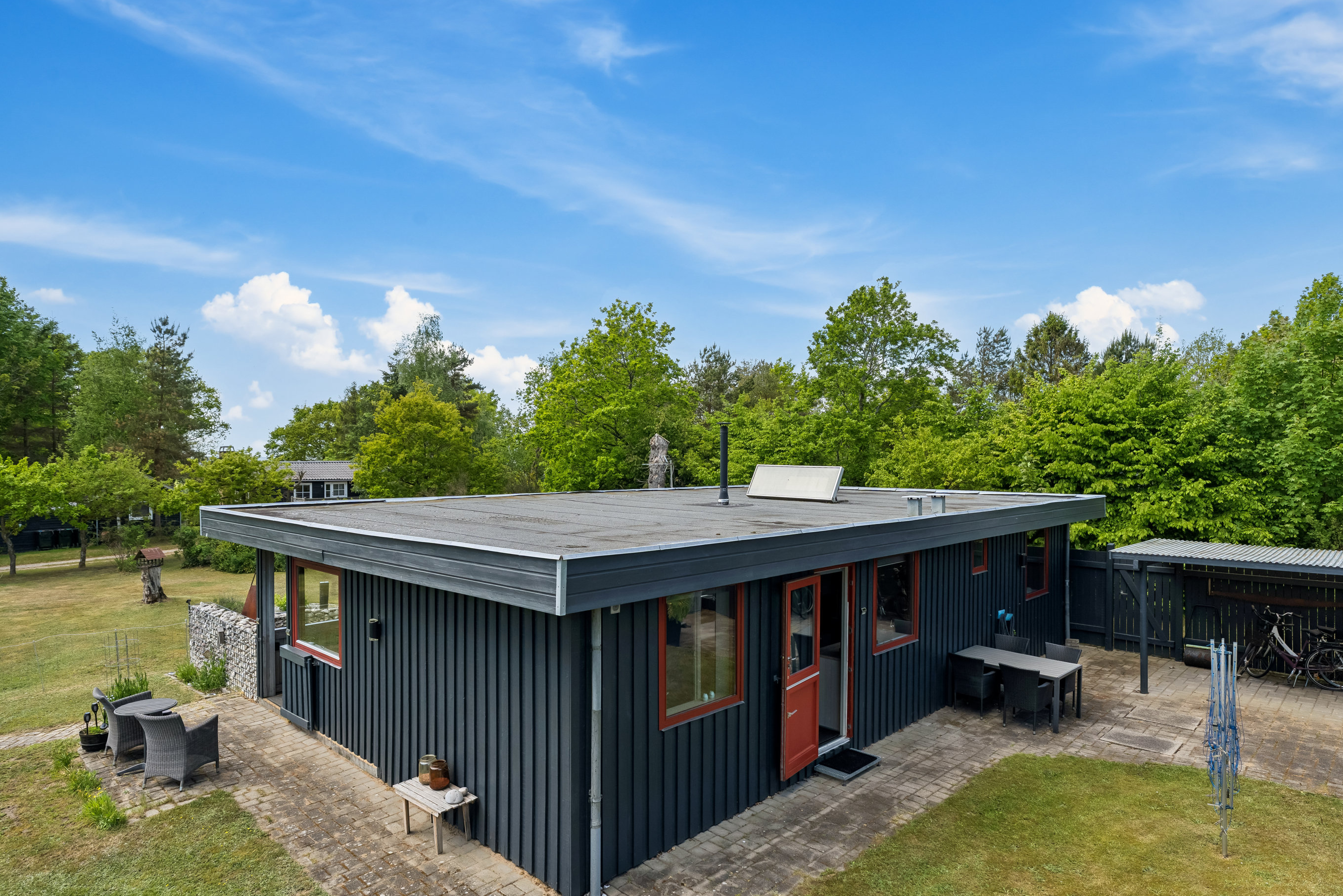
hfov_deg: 81.2
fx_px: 783
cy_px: 482
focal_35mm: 21
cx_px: 671
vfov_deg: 59.4
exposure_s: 1/800
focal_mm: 19
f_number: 4
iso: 125
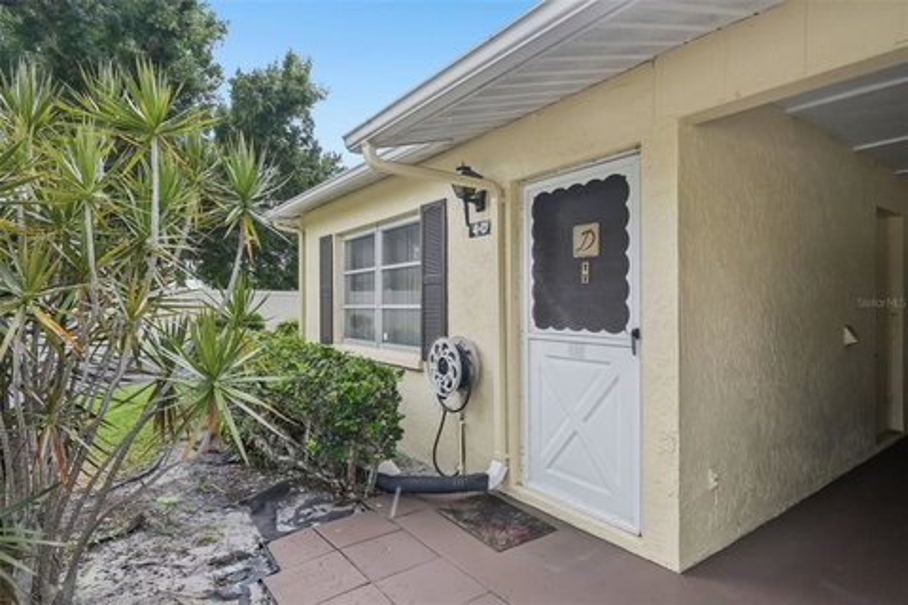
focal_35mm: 20
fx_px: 492
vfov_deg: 63.2
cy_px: 302
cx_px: 454
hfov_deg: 85.4
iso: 400
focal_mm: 19.5
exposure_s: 1/320
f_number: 8
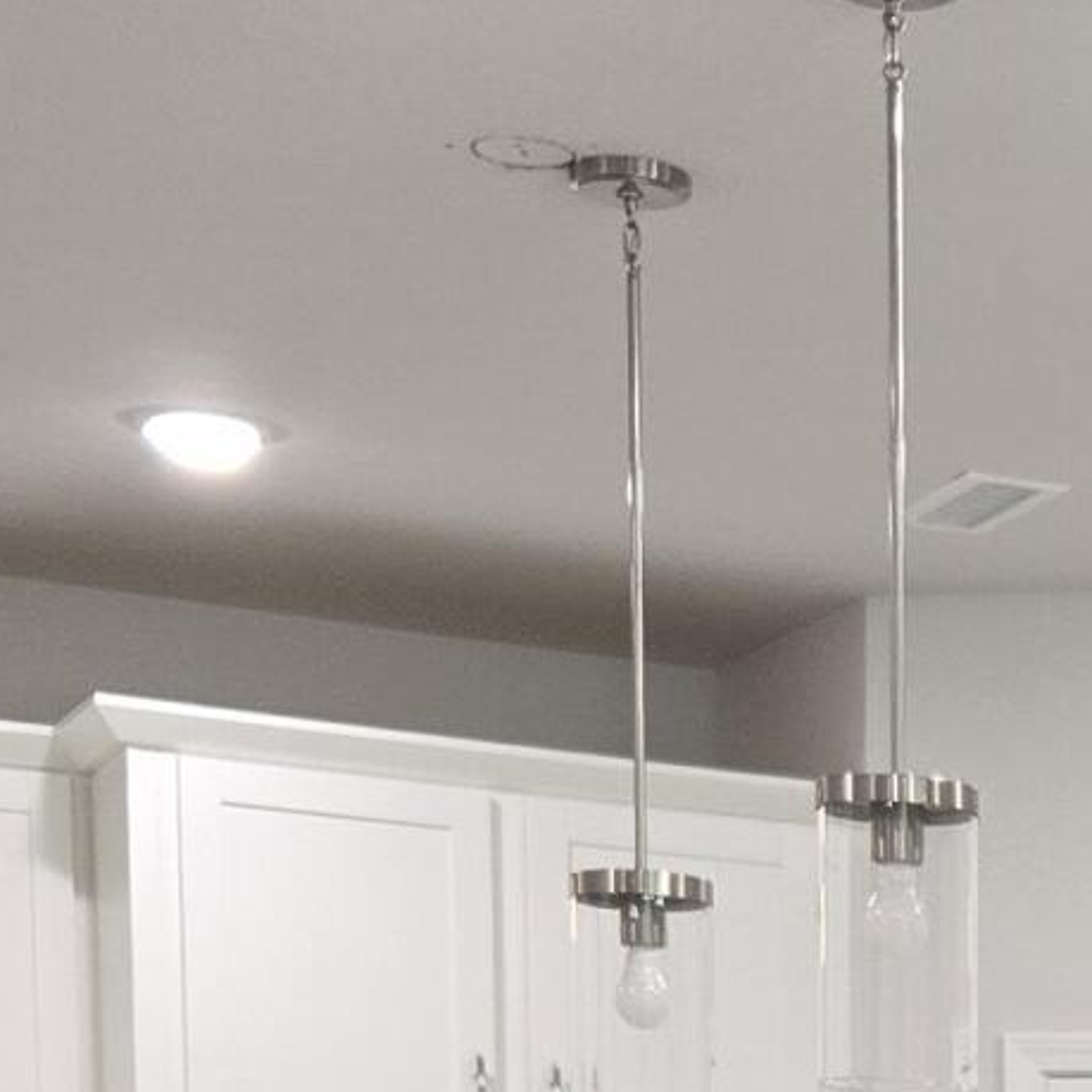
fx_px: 4747
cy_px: 2236
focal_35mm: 133
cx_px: 1692
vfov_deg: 11.7
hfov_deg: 12.4
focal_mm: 5.4
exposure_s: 1/120
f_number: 1.8
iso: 200
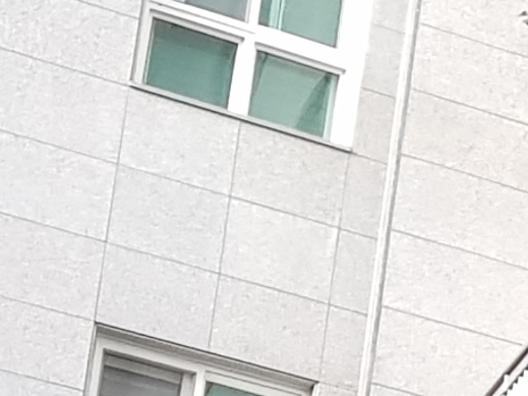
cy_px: 1322
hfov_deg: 8.0
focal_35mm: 202
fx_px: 3080
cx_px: 1719
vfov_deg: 6.5
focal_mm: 4.2
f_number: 1.7
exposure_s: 1/50
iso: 80
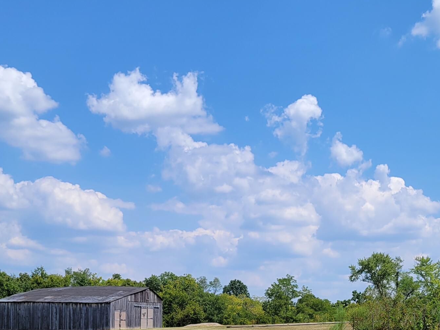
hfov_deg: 33.2
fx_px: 737
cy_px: 333
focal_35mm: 58
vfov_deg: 24.1
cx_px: 248
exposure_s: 1/3177
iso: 40
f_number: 1.8
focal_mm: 5.4
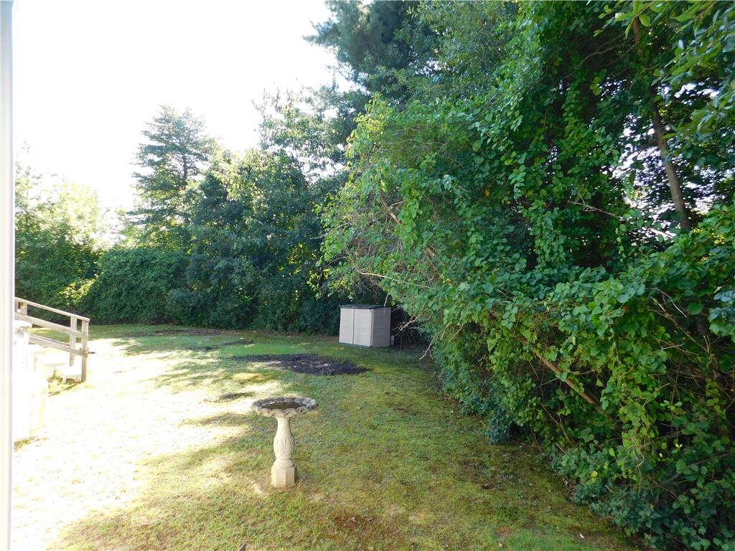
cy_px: 276
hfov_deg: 73.9
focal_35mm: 23
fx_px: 488
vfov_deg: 58.9
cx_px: 368
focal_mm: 4
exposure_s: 1/200
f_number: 3
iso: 125
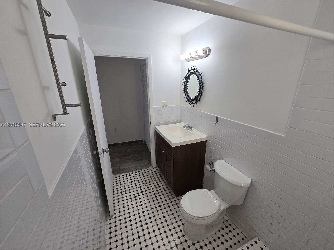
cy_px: 125
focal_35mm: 13
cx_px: 167
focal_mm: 2.2
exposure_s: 1/120
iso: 64
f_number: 2.2
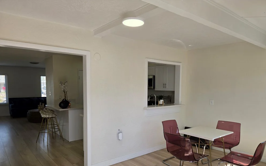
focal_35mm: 25
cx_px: 133
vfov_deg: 48.9
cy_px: 101
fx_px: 181
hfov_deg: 72.6
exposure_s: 1/631
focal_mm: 5.4
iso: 80
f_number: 1.8
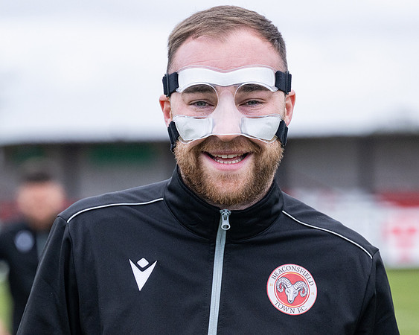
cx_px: 212
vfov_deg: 6.5
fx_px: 2933
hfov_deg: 8.2
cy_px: 168
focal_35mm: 237
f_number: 4.5
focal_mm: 140
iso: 1000
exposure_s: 1/1250
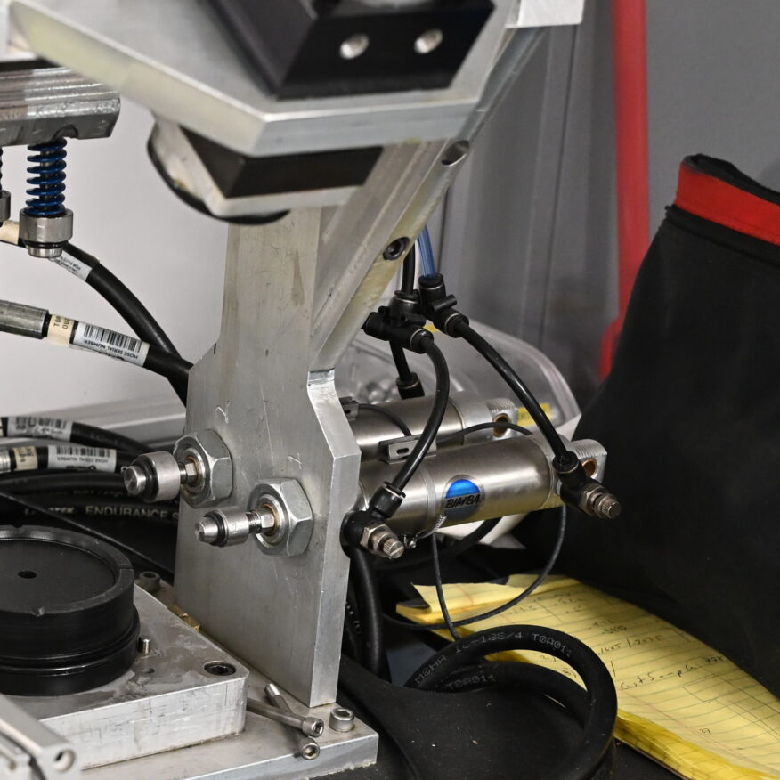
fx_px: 2122
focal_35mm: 83
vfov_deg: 20.8
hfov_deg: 19.8
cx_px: -100
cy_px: 411
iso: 3600
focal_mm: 33.5
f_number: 4
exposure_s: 1/125
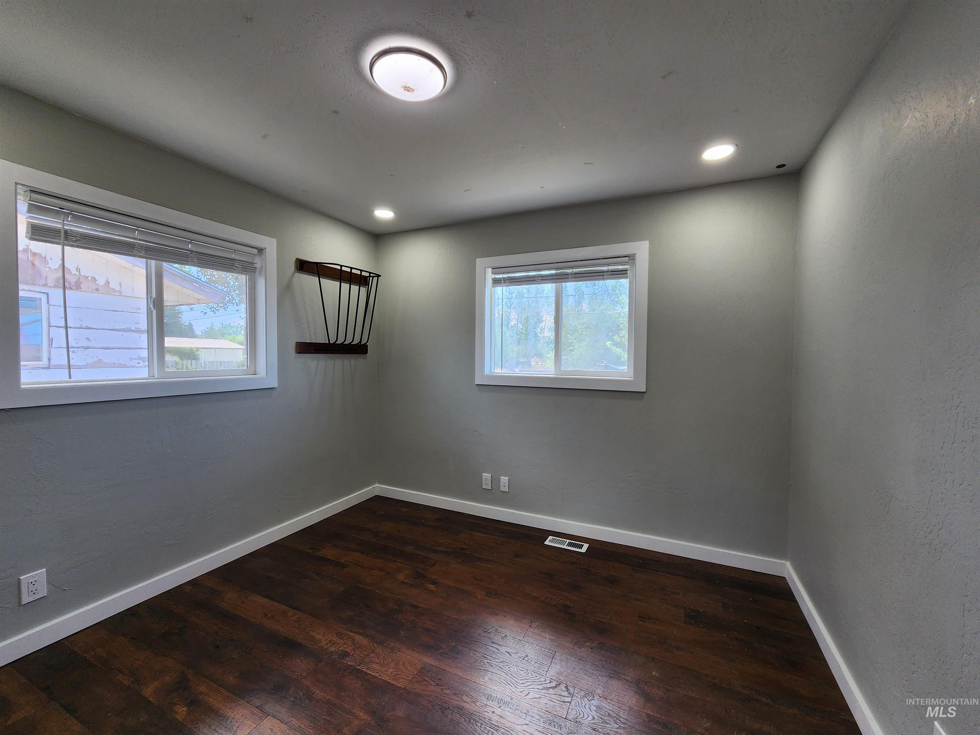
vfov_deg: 89.9
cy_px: 368
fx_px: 368
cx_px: 490
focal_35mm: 13
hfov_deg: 106.2
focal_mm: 2.2
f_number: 2.2
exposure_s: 1/120
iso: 80
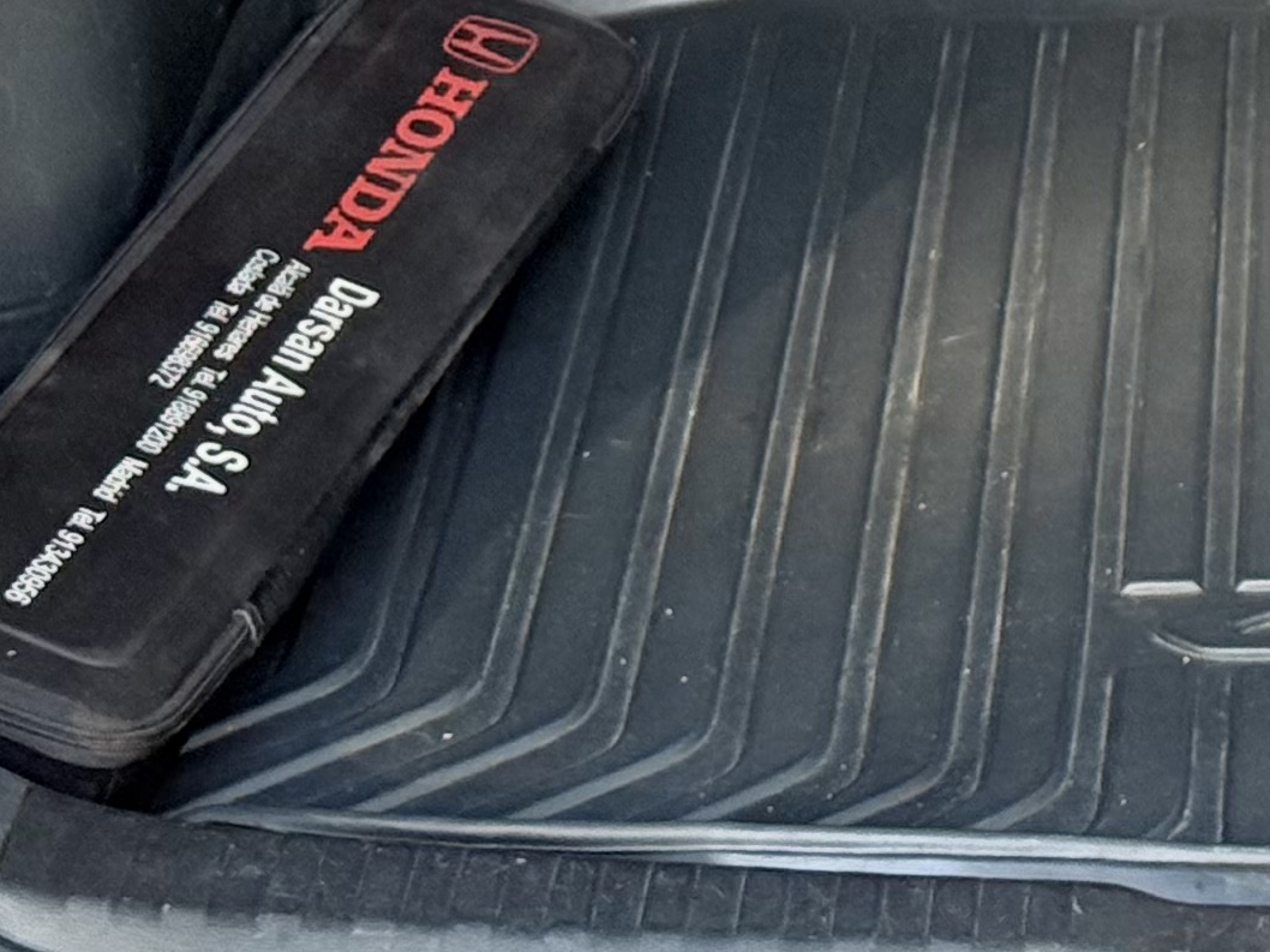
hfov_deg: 10.6
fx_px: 6712
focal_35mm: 183
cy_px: -438
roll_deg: -1.3
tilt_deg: -18.2
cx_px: 1591
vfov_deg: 8.0
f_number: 1.78
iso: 200
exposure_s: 1/210
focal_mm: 6.76
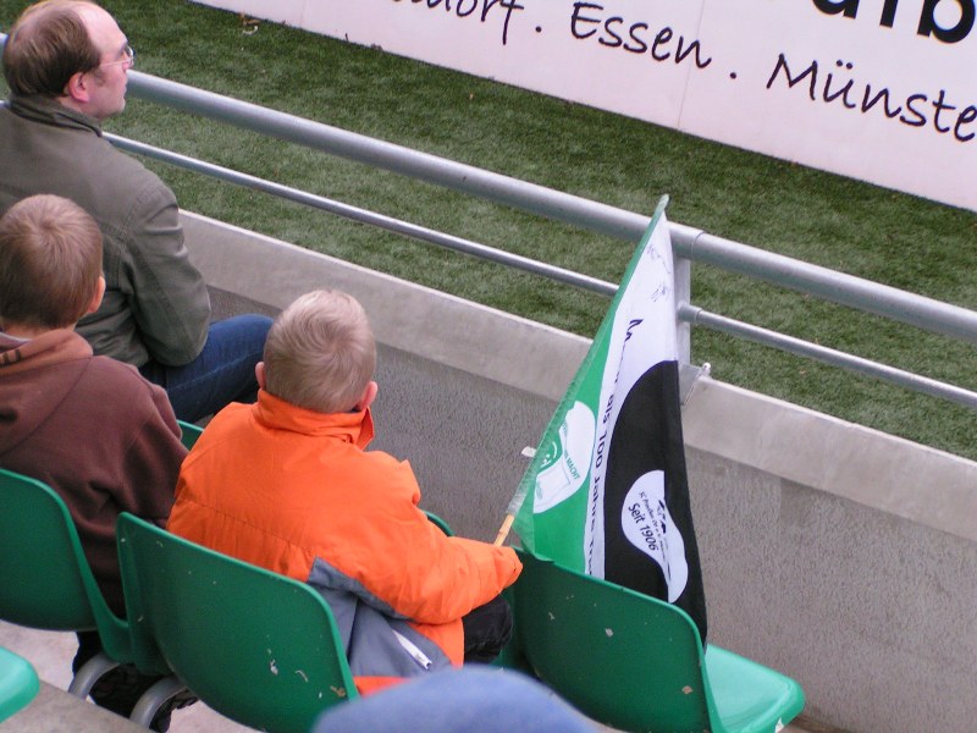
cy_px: 366
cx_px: 488
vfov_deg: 13.7
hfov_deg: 18.2
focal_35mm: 108
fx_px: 3048
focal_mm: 16.6
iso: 160
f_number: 3.5
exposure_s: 1/125
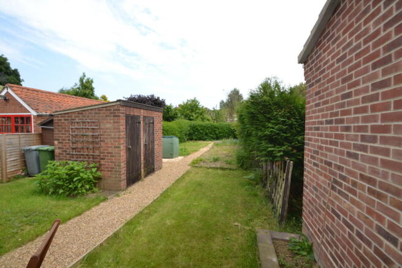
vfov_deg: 72.1
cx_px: 201
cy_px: 134
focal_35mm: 16
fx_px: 184
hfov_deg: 95.0
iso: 100
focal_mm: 11
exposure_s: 1/200
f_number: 5.6
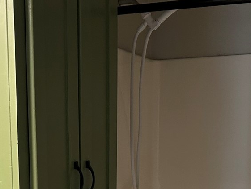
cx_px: 113
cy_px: 263
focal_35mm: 89
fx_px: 645
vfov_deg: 15.6
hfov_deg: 22.0
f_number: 1.5
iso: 125
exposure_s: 1/60
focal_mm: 5.7
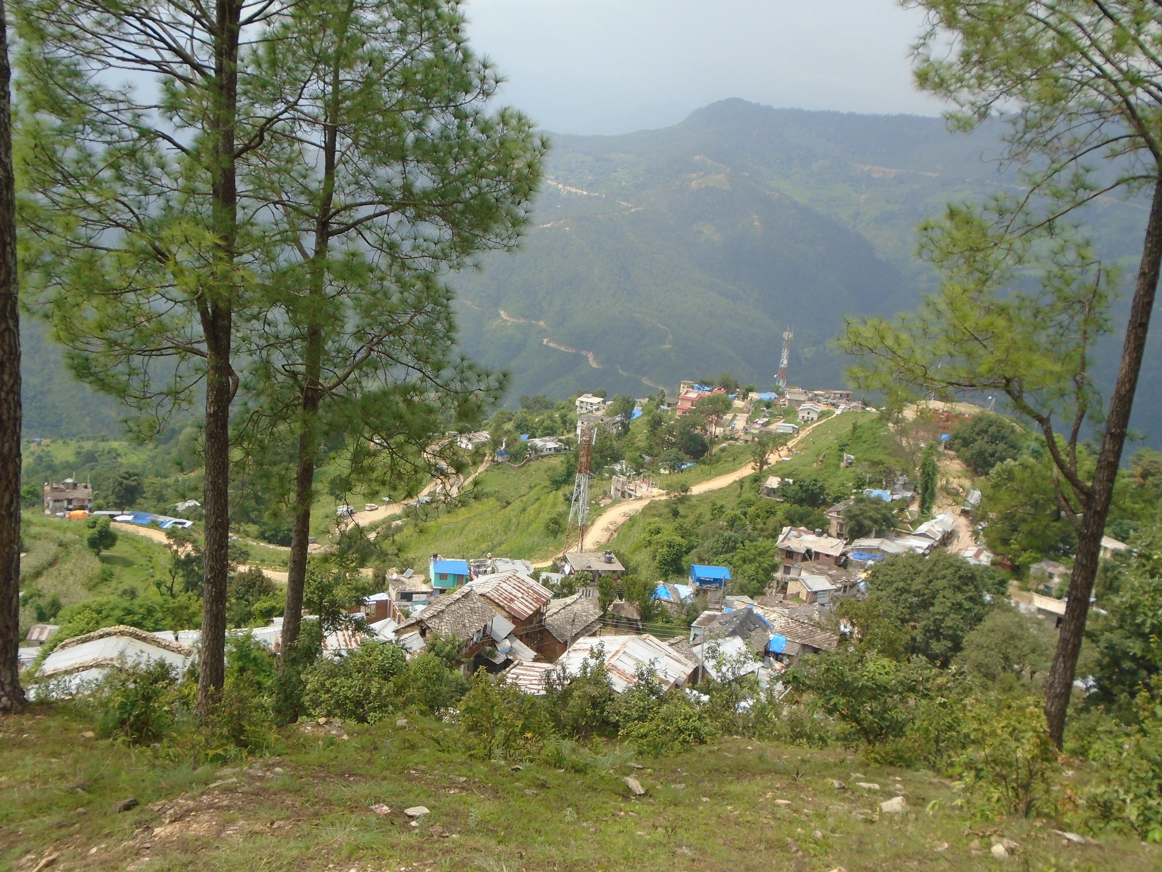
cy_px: 436
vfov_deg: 39.7
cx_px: 581
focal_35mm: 36
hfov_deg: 51.4
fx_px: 1208
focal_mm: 6.4
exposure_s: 1/800
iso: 100
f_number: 3.8
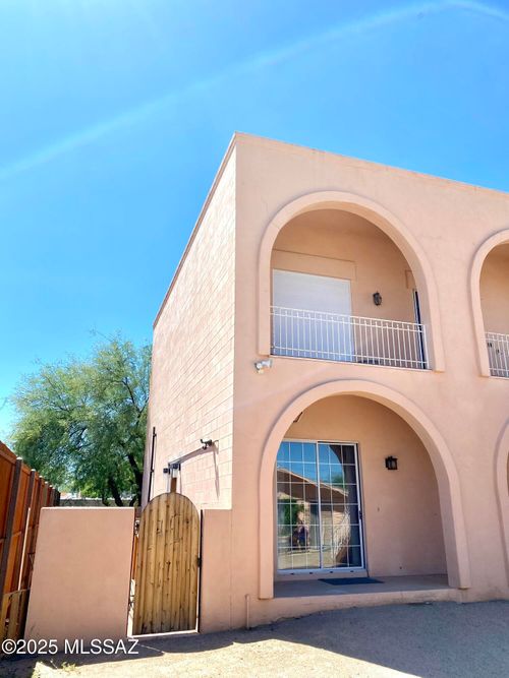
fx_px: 510
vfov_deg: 67.3
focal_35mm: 26
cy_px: 339
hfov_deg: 53.0
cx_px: 254
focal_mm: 4.25
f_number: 1.8
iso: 32
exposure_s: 1/2358
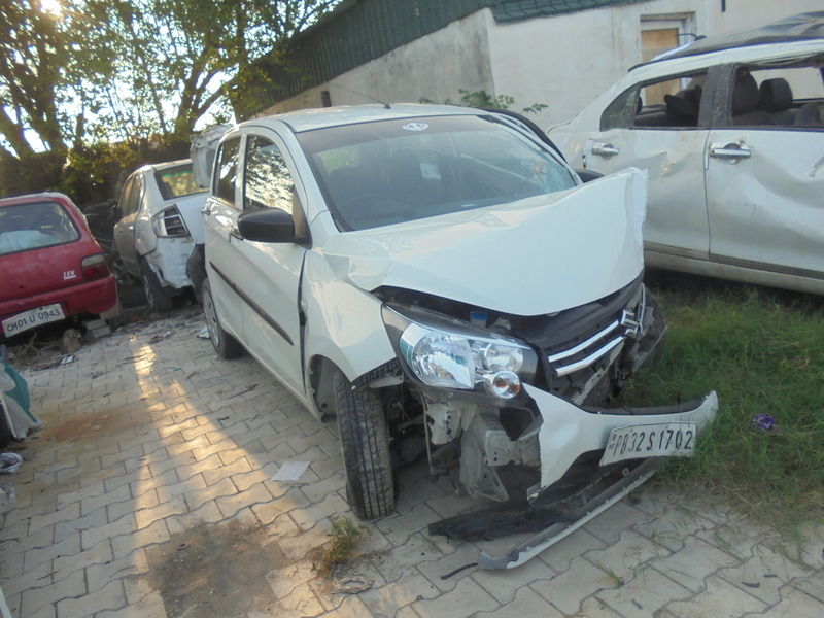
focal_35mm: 26
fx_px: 619
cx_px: 412
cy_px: 309
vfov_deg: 53.1
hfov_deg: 67.3
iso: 100
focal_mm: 4.6
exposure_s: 1/200
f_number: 3.5
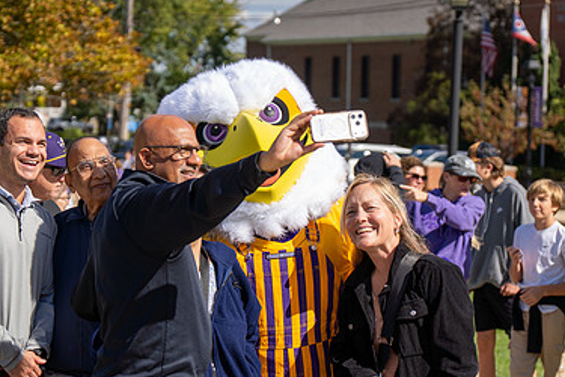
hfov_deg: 15.0
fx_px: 2150
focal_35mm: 137
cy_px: 224
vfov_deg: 10.0
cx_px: 252
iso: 100
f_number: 2.8
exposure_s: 1/2000
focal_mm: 59
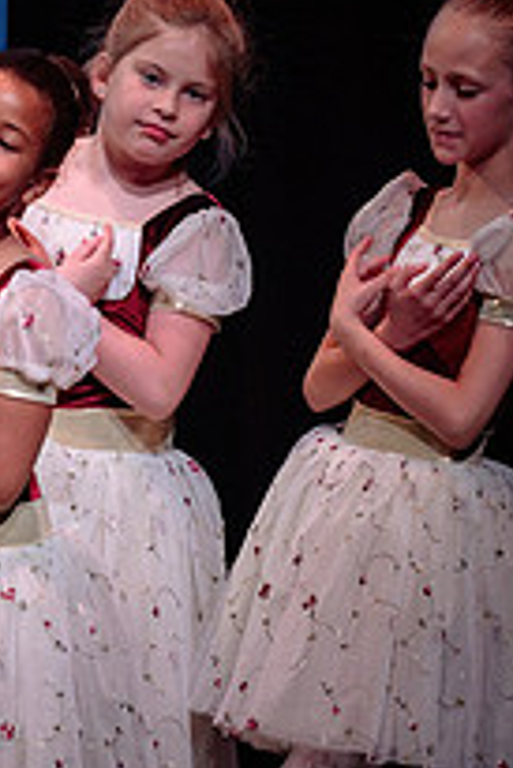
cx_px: -175
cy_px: 272
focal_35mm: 688
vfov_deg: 3.0
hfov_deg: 2.0
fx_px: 14680
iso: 1250
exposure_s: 1/400
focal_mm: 200
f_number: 2.8
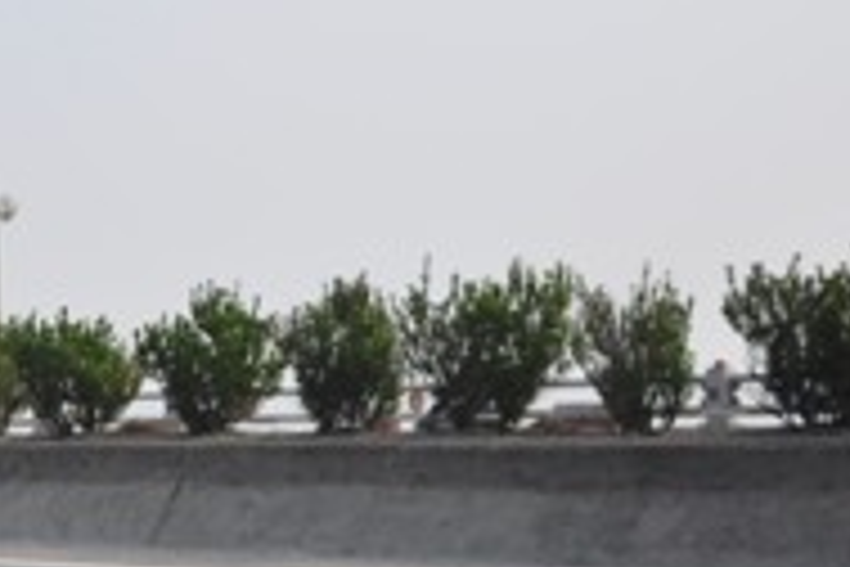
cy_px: 664
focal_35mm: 103
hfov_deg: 19.2
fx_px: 2432
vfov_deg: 13.0
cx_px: -31
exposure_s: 1/1600
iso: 200
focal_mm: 26
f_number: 4
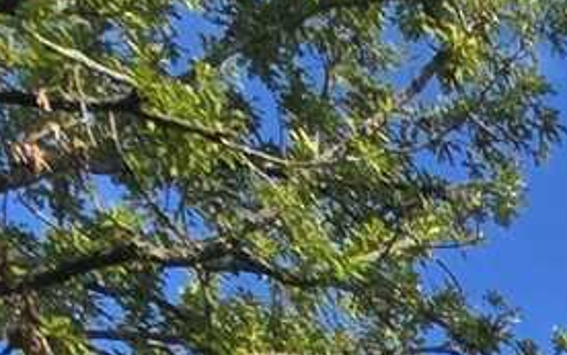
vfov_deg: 6.4
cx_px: 1452
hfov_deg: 12.8
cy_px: 1750
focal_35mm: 115
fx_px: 1778
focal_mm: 2.2
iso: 50
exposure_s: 1/1347
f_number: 2.2
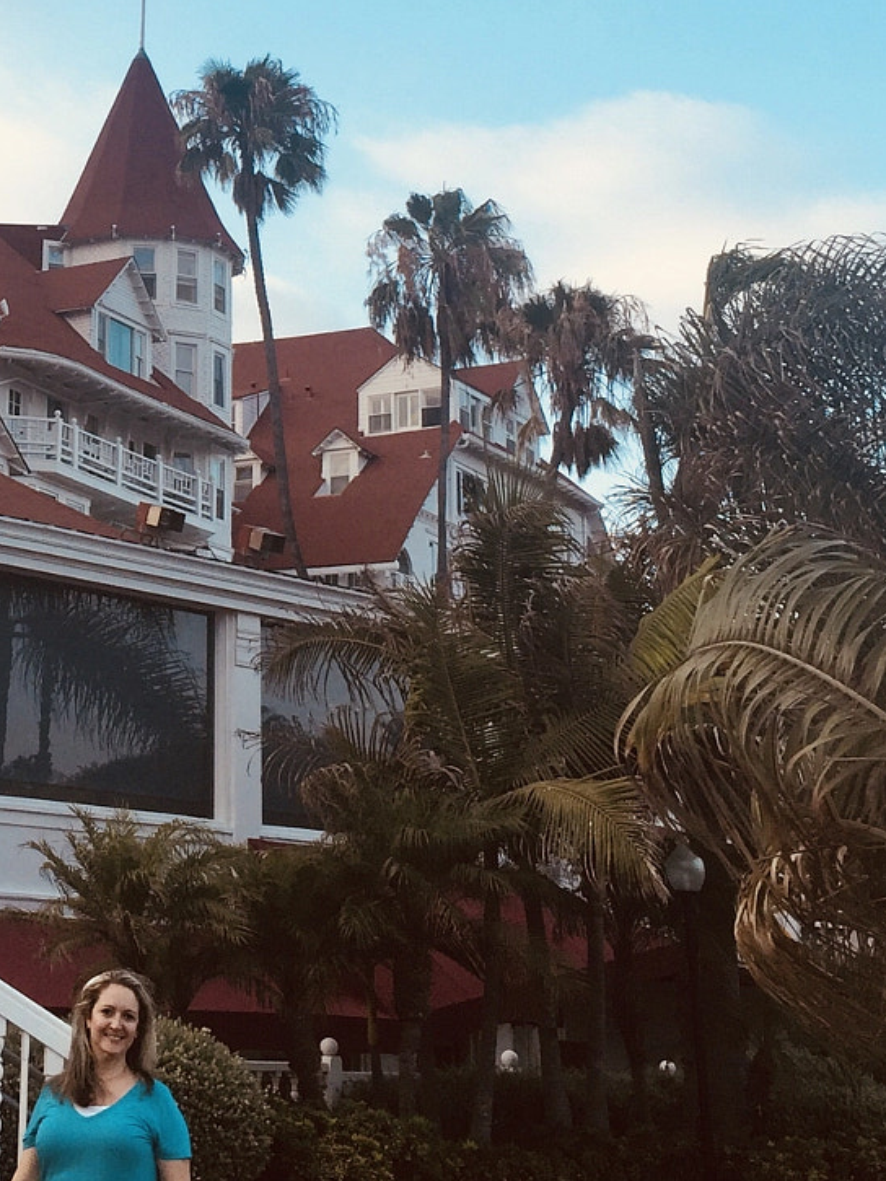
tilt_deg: +18.7
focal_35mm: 64
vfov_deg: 29.4
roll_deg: -3.2
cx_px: -16
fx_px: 2183
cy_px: 194
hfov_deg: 22.0
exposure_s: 1/425
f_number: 2.2
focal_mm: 4.15
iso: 32
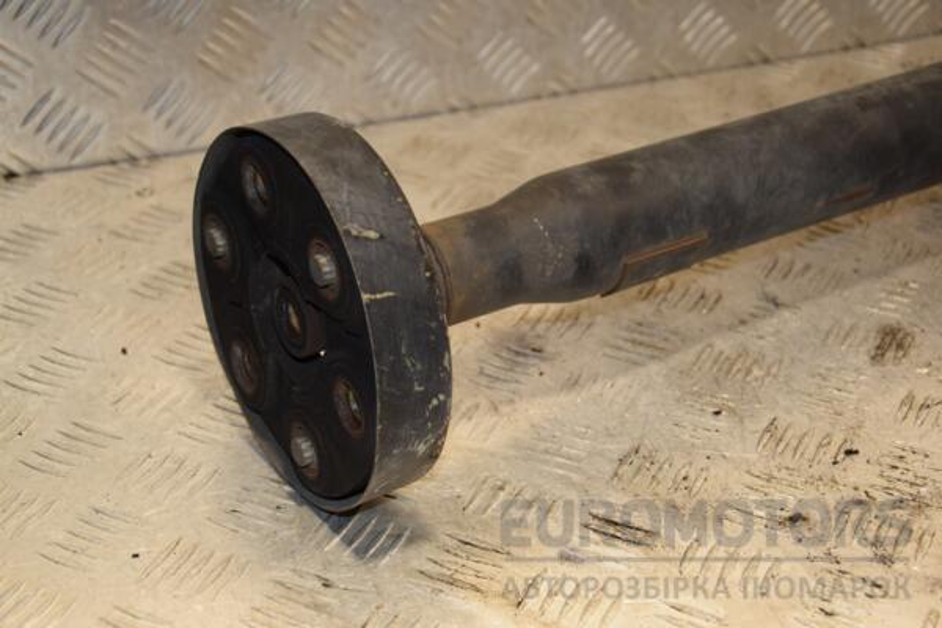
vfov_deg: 18.9
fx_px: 1884
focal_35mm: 72
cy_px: 314
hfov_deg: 28.1
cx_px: 471
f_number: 5
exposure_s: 1/200
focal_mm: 48
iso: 800
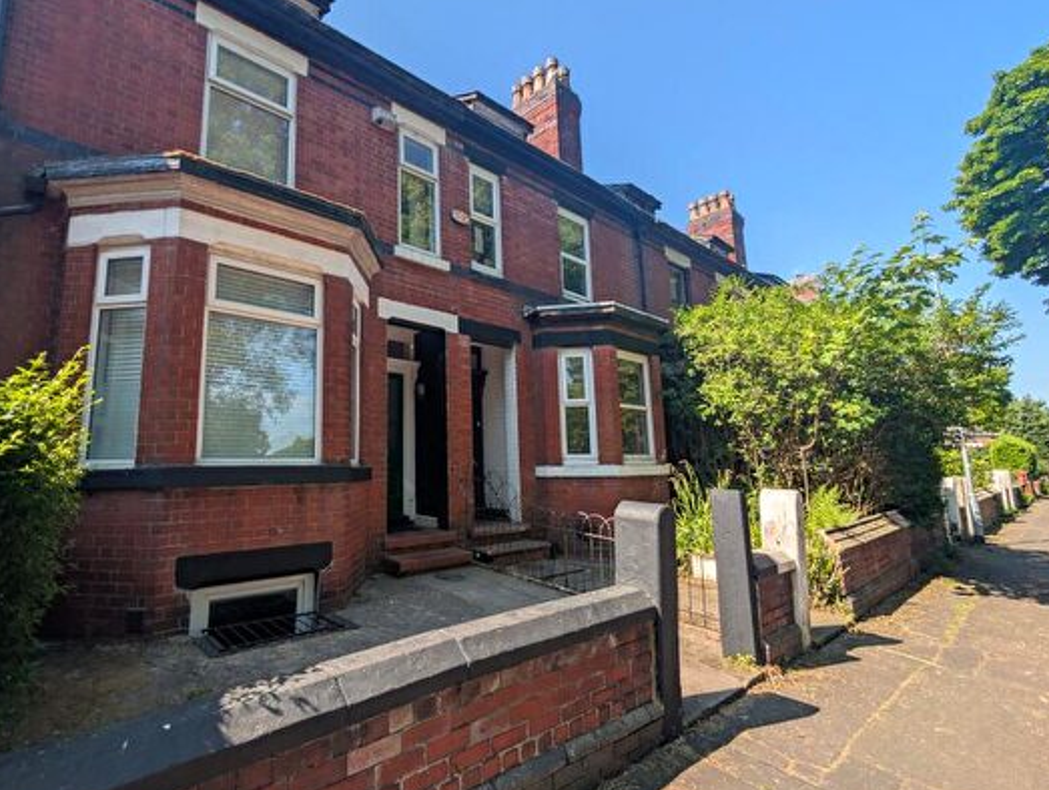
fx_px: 486
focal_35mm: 16
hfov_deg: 93.2
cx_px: 422
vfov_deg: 78.2
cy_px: 380
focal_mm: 2.02
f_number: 1.7
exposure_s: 1/1462
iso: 49
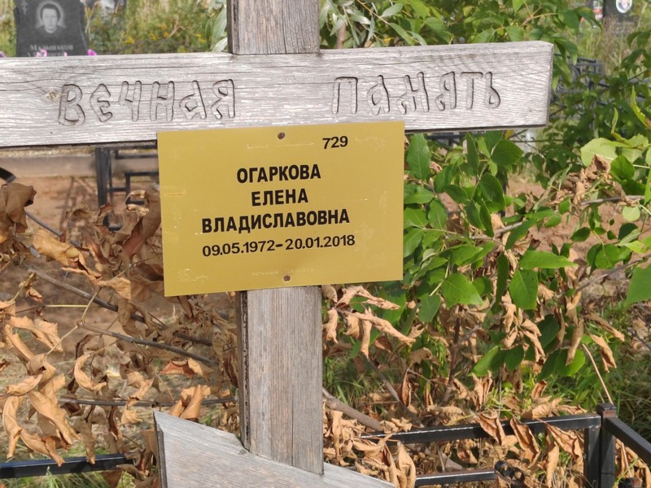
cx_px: 326
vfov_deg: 22.3
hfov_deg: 29.4
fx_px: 1241
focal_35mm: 66
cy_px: 244
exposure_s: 1/560
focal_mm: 5.52
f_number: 1.9
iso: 100
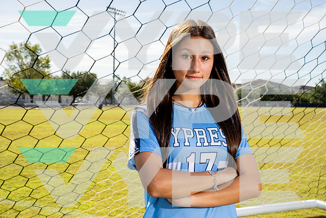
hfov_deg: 39.6
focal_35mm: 50
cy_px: 109
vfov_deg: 27.0
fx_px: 453
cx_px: 163
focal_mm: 50
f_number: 11
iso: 200
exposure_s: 1/250
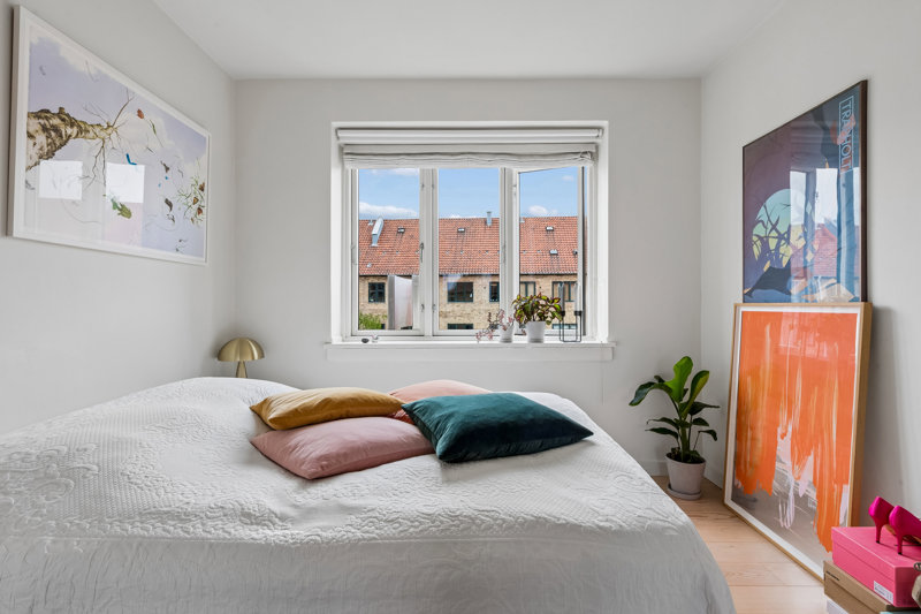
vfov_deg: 70.4
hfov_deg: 93.3
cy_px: 307
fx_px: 435
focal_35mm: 17
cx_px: 460
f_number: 13
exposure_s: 1/40
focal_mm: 17
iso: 400
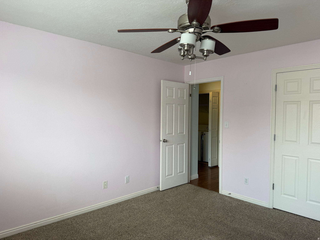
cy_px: 120
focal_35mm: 24
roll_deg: -1.2
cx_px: 160
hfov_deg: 71.6
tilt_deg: -1.2
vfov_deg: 56.8
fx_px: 222
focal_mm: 6.76
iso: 100
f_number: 1.78
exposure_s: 1/121
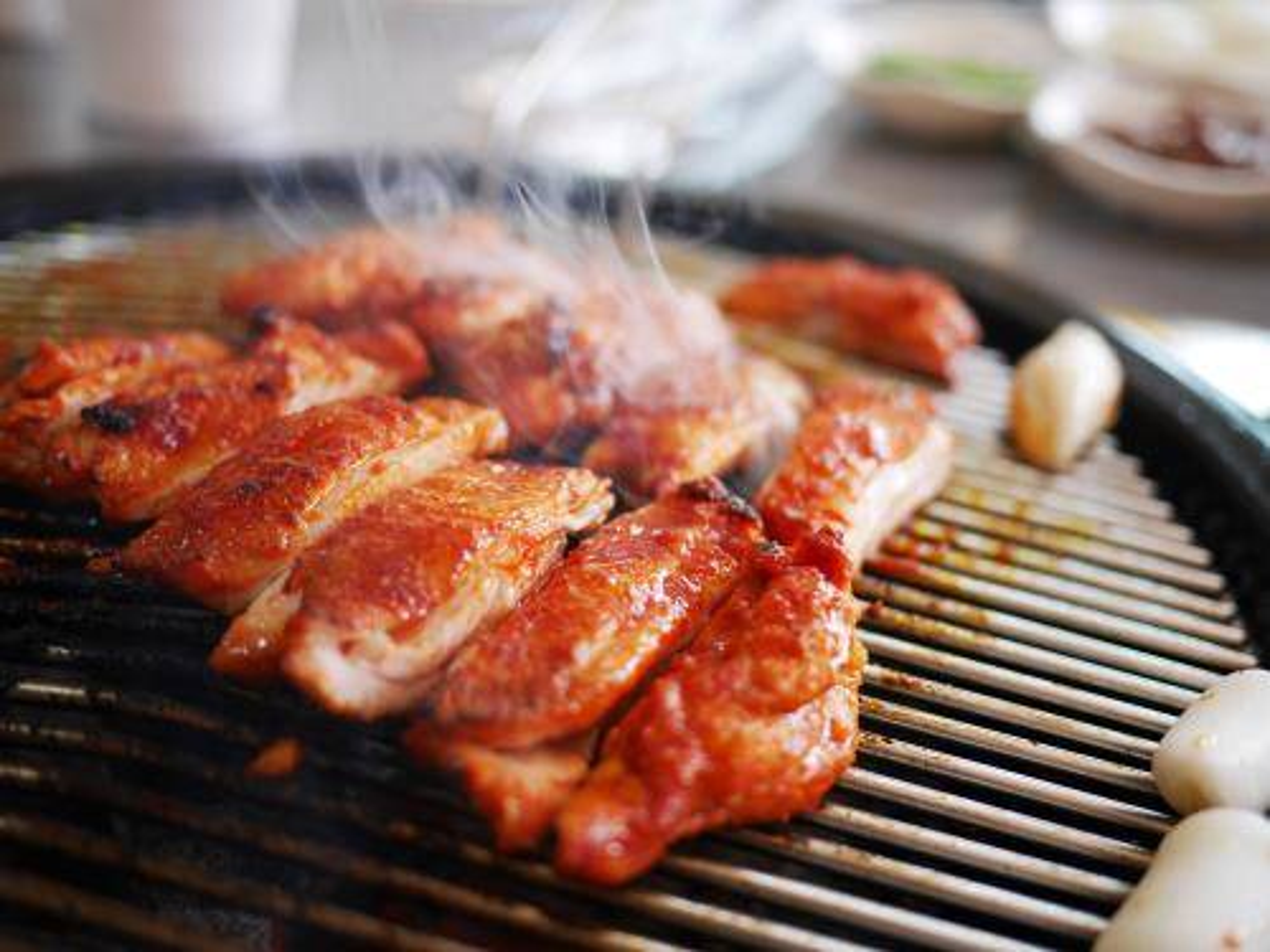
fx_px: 1468
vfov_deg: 36.0
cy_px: 476
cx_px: 635
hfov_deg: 46.8
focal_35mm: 40
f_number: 1.7
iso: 200
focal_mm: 20
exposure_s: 1/320
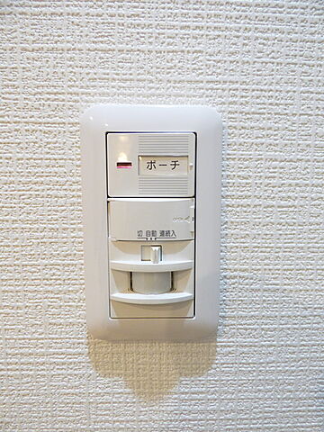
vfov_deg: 81.7
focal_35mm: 20
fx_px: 250
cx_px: 162
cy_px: 216
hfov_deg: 66.0
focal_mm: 3.58
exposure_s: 1/40
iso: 400
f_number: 2.8
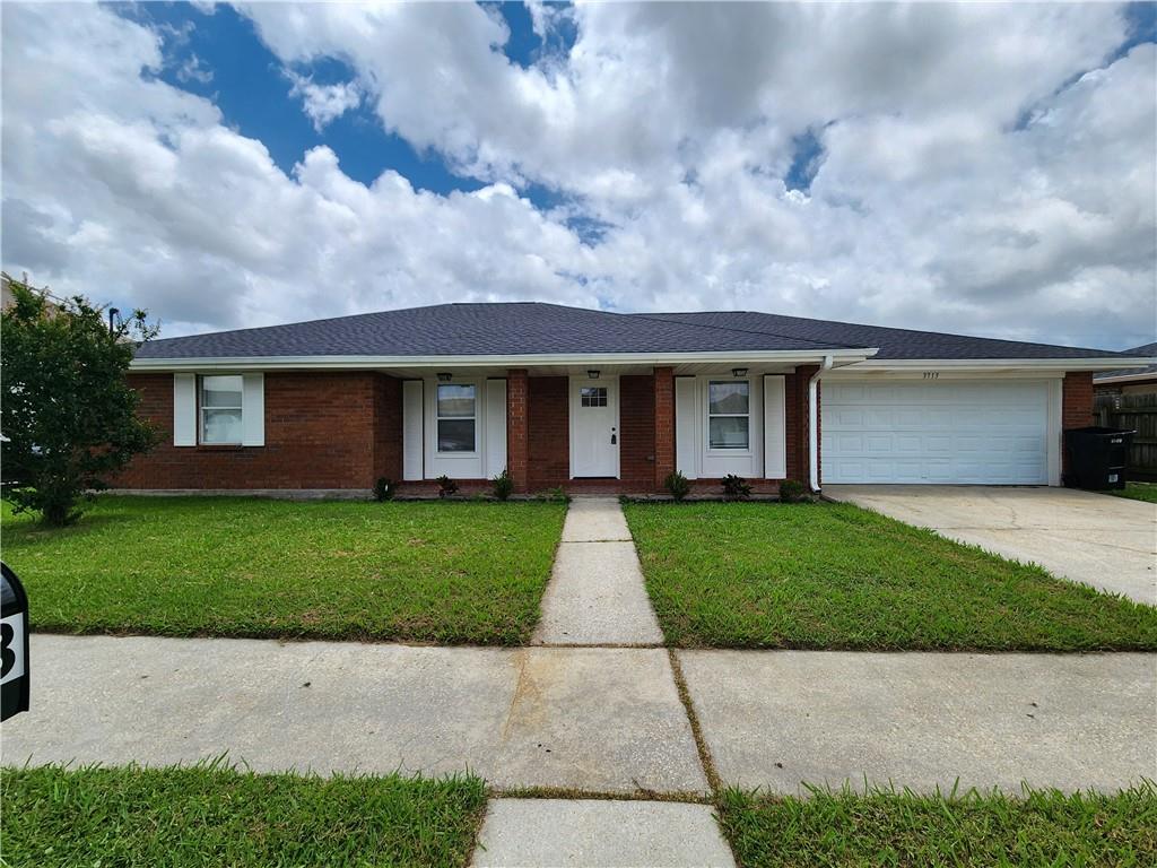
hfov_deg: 106.2
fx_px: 435
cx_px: 578
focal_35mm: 13
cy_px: 434
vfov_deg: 89.9
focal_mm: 2.2
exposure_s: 1/2586
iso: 50
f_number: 2.2
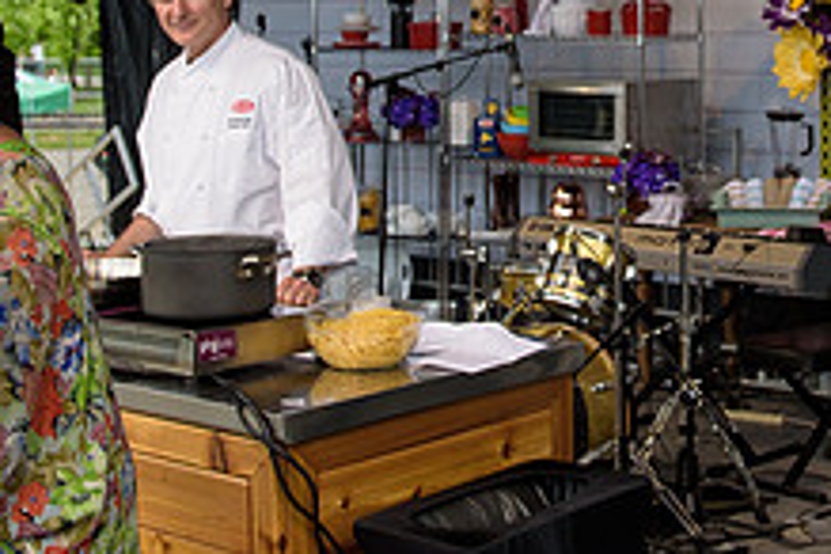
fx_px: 1893
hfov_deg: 24.3
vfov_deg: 16.2
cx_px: 675
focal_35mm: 82
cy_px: -28
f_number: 3.2
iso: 250
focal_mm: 31
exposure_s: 1/800
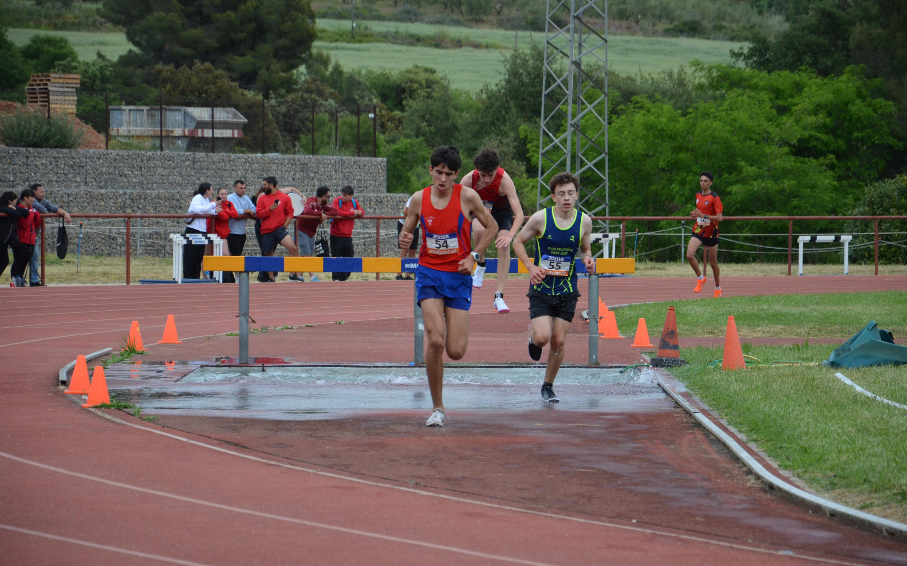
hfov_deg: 13.0
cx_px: 454
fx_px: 3967
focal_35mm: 161
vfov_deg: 8.2
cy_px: 296
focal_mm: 105
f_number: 5.6
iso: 640
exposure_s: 1/1000
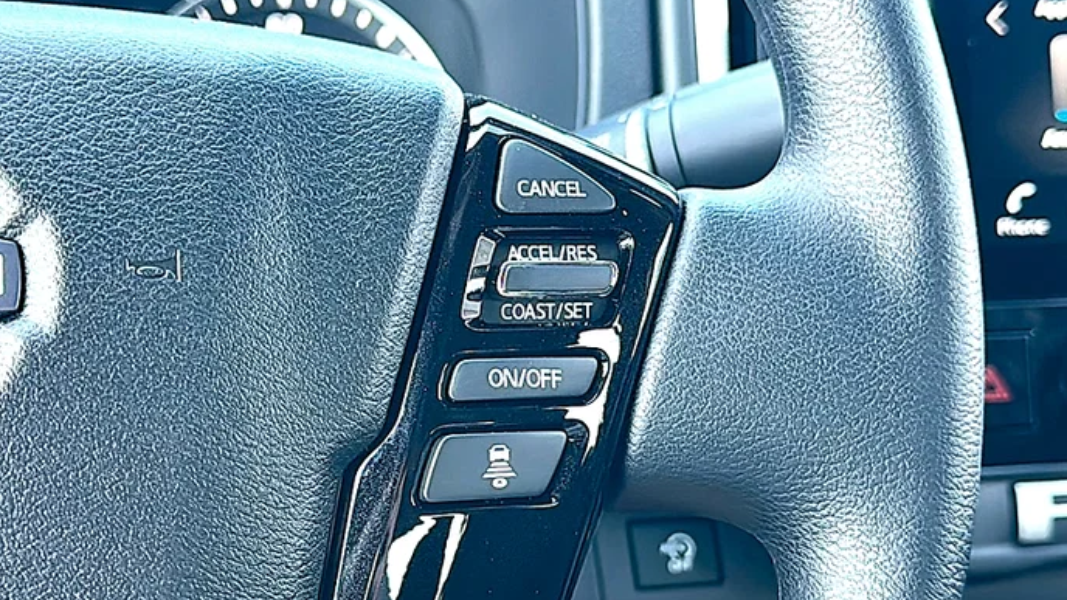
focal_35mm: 51
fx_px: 1443
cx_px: 532
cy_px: 353
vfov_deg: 23.5
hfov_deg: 40.6
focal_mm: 6.86
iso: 125
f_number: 1.78
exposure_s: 1/144
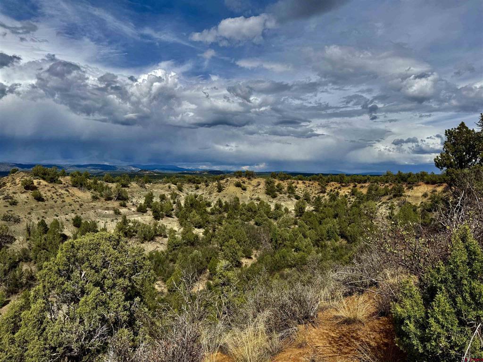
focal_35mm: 24
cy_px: 181
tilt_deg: +0.5
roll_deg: -0.2
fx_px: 335
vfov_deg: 56.8
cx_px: 242
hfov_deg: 71.6
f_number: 1.78
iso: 80
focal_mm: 6.76
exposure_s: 1/10309
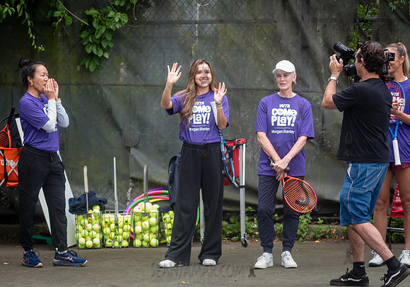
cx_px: 194
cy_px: 143
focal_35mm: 138
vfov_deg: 10.3
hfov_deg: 14.7
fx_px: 1592
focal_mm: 120
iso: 1250
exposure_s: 1/640
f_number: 5
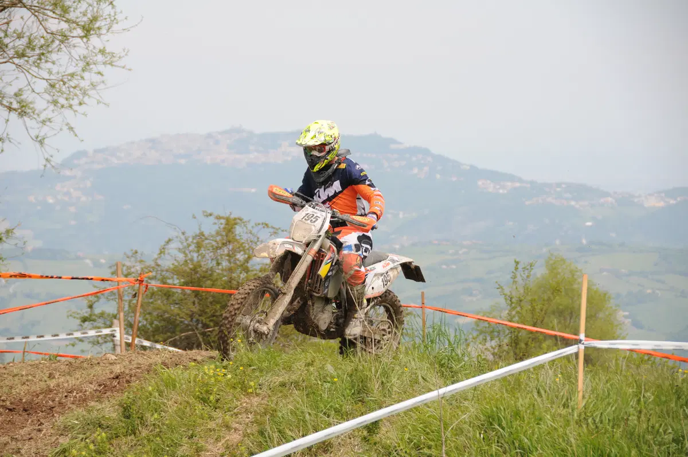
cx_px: 344
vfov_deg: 8.7
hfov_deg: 13.1
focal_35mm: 158
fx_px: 3006
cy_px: 228
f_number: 5.3
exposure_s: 1/640
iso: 200
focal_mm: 105
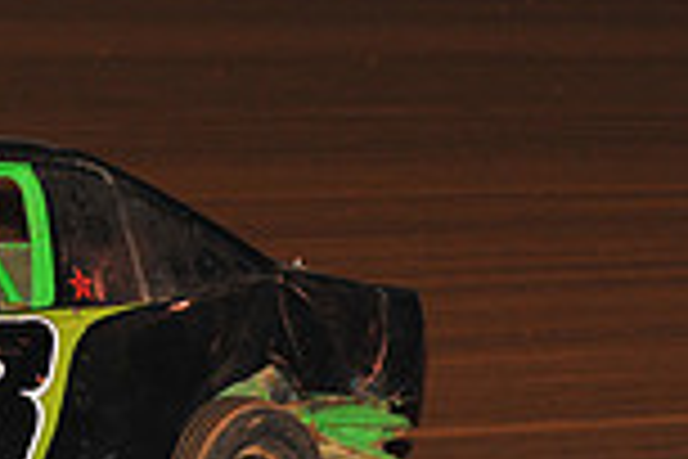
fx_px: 7262
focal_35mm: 380
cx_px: -328
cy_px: 261
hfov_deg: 5.4
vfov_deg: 3.6
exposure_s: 1/320
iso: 1000
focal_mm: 100
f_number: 6.3
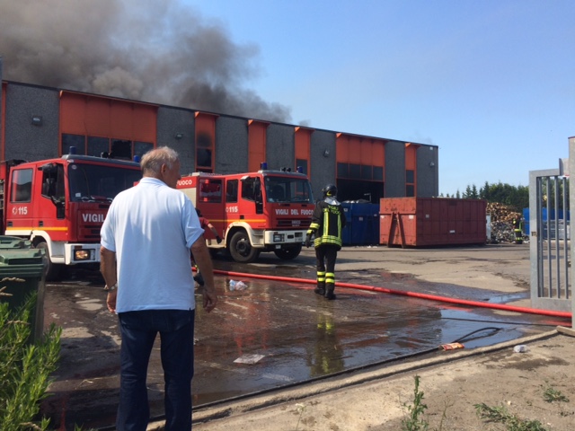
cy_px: 216
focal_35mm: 29
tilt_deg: +2.0
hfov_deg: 61.7
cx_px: 288
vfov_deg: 48.2
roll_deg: +1.6
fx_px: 482
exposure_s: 1/1080
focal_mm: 4.15
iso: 32
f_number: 2.2
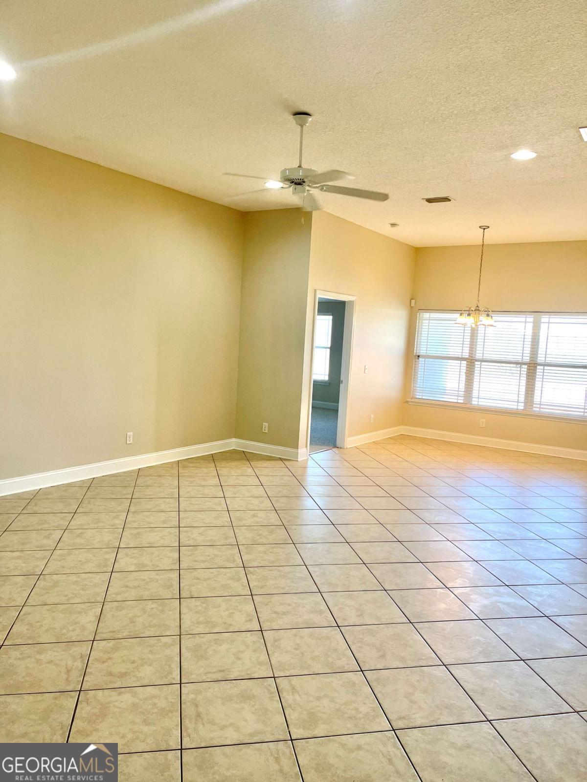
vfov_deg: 69.4
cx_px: 294
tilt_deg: -5.3
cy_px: 391
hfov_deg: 54.9
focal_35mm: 25
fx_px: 565
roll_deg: -4.0
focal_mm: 5.1
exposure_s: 1/120
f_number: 1.6
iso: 125
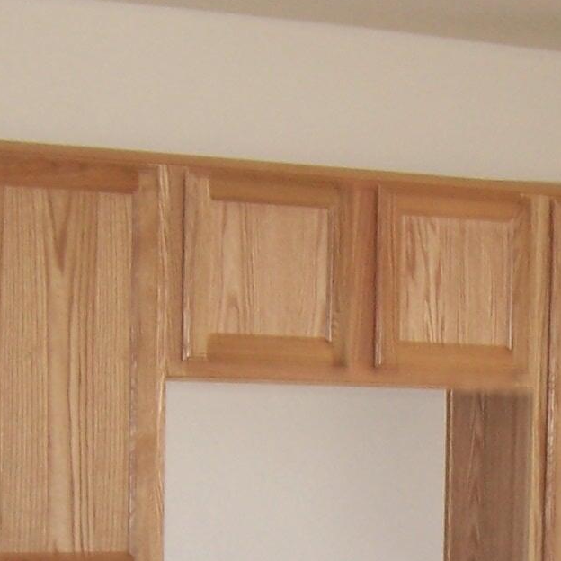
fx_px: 2274
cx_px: 347
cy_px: 733
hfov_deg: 14.1
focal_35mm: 124
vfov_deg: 13.5
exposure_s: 1/60
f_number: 2.7
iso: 80
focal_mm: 5.6
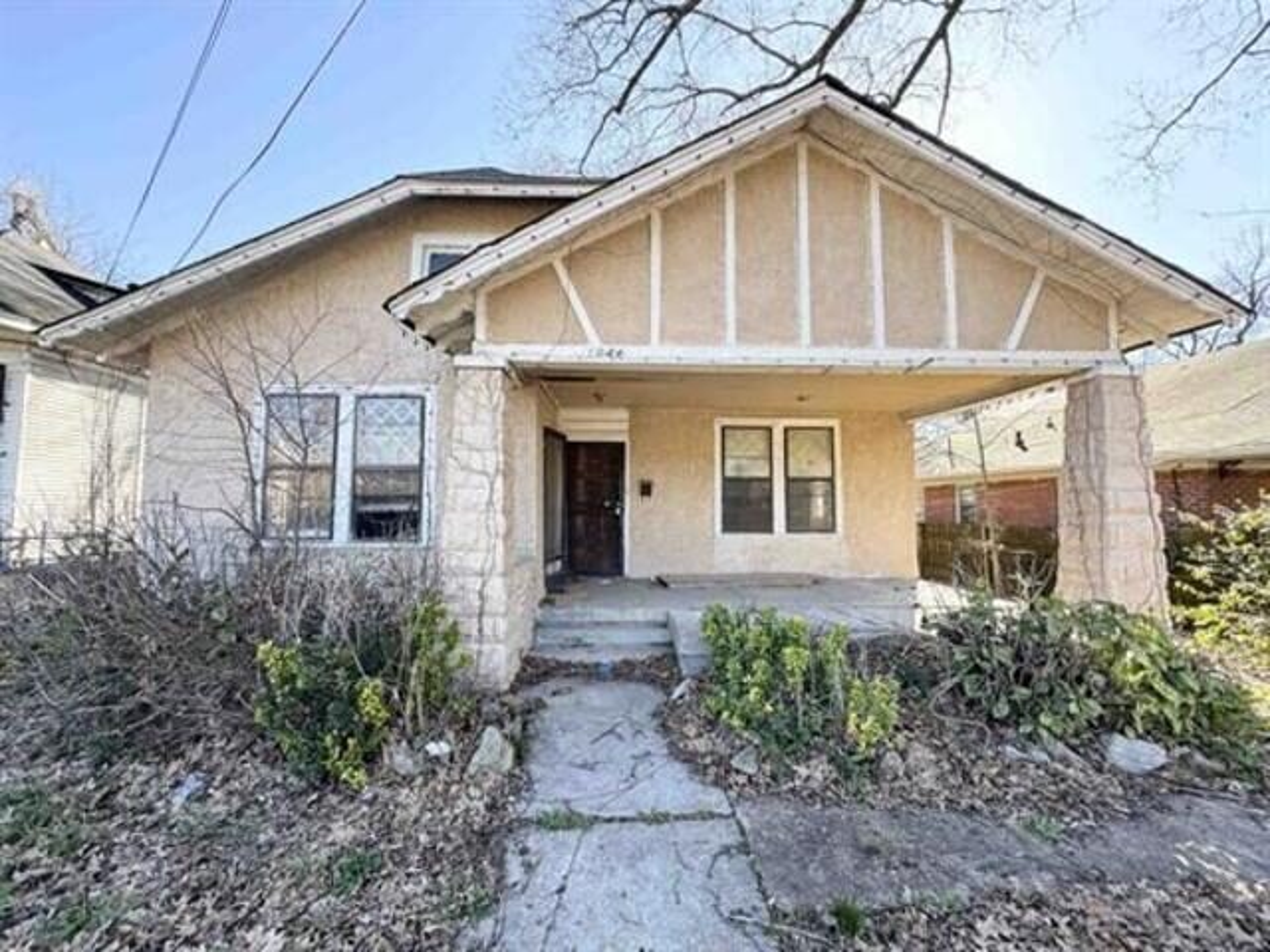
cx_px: 635
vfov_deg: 85.7
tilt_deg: +4.7
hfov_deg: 102.1
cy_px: 476
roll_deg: -0.3
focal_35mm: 14
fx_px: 514
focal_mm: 2.22
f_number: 2.2
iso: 40
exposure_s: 1/192
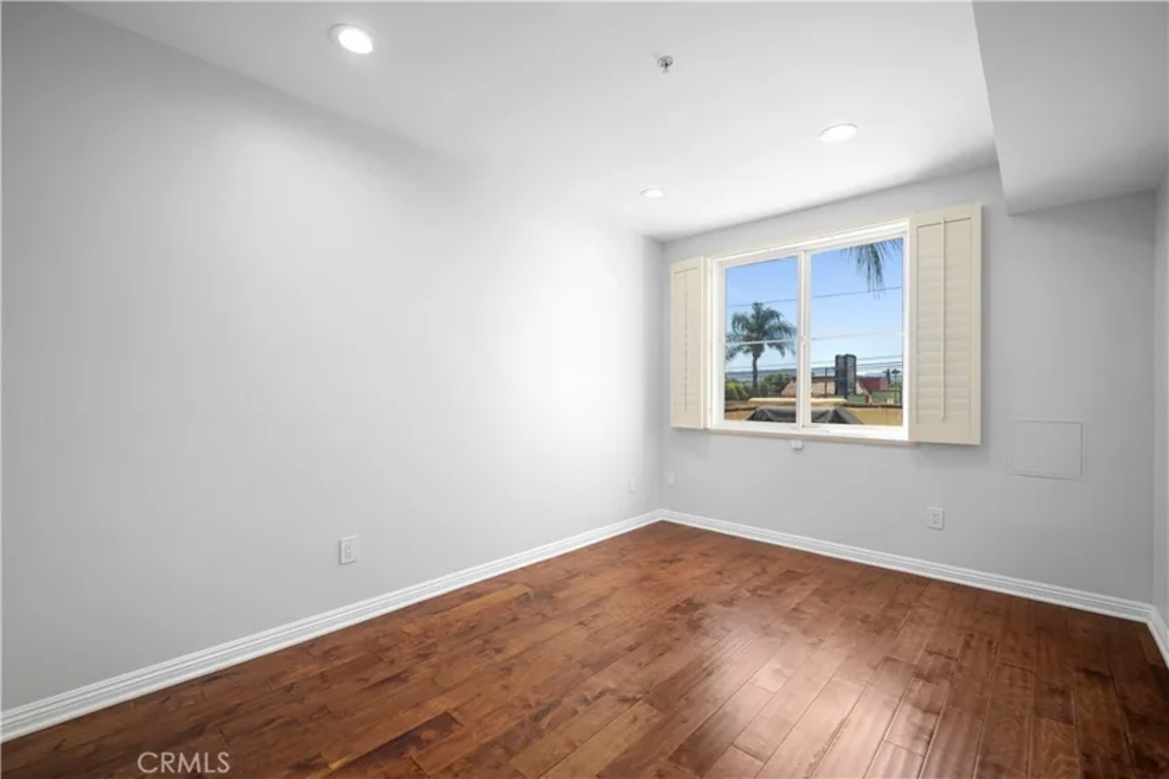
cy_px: 390
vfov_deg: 77.3
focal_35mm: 15
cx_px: 584
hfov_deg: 100.4
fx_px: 487
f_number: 8
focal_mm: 15
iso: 125
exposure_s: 1/13
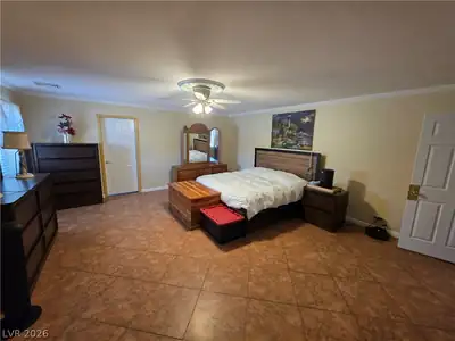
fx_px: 171
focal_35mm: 13
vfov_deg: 89.9
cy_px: 170
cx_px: 228
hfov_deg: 106.2
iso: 320
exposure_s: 1/60
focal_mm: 2.2
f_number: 1.9
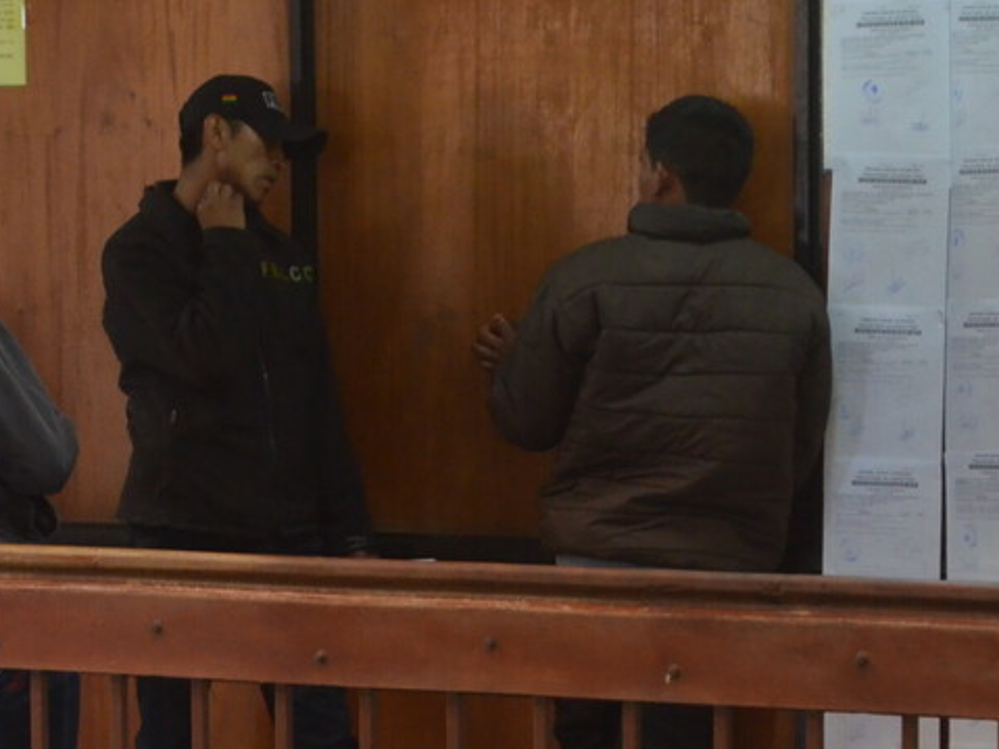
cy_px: 523
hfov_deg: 12.2
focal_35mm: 162
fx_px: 4674
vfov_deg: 9.2
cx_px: 325
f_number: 5.6
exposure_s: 1/30
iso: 2500
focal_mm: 55
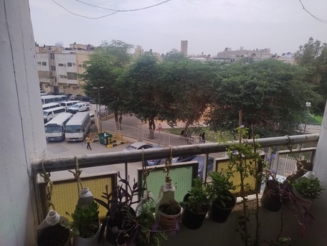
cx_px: 164
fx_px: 227
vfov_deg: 56.9
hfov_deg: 71.5
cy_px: 123
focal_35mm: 24
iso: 101
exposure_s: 1/1774
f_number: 1.8
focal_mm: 5.56
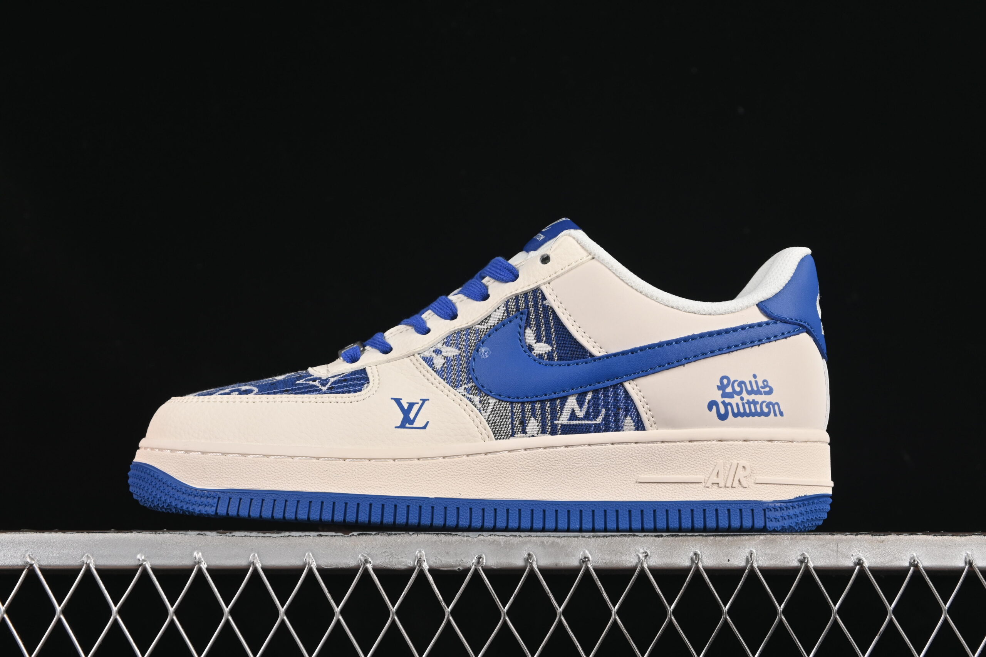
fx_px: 2054
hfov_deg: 27.0
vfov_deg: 18.2
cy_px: 328
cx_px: 493
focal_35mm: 75
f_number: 8
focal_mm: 50
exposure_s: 1/80
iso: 160
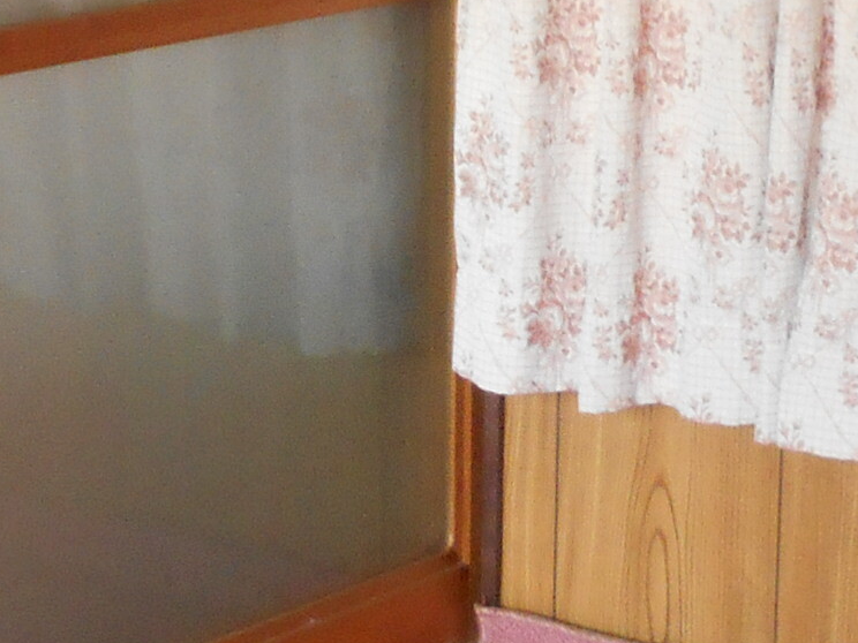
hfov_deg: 13.4
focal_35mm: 147
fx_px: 3644
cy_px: 288
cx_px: 554
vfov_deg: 10.1
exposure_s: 1/30
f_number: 3.4
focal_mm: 5.1
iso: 250
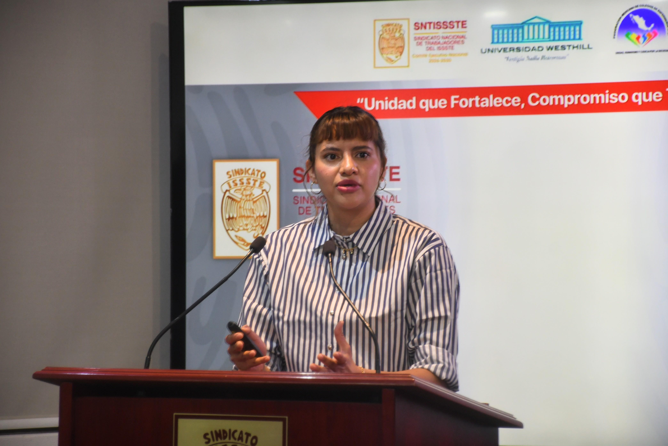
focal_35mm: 150
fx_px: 2783
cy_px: 223
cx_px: 334
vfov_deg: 9.1
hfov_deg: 13.7
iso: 800
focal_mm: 100
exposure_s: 1/50
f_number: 5.6
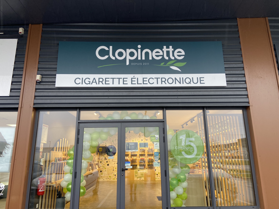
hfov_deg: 67.3
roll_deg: +1.2
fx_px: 210
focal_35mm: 26
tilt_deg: +14.1
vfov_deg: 53.1
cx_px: 140
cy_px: 104
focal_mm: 4.25
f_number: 1.8
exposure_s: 1/121
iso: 100
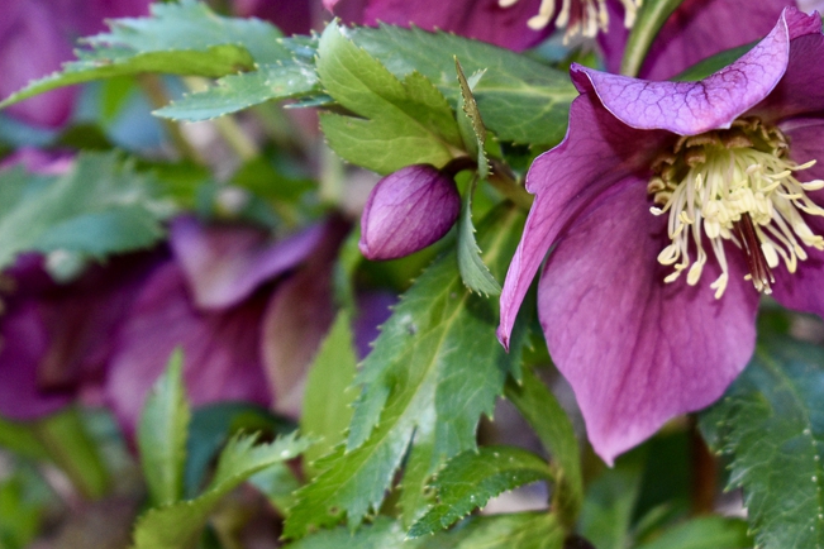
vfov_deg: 10.6
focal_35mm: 130
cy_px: 209
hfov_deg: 15.8
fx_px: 2970
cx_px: 515
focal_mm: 55
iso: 800
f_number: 5.6
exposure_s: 1/60
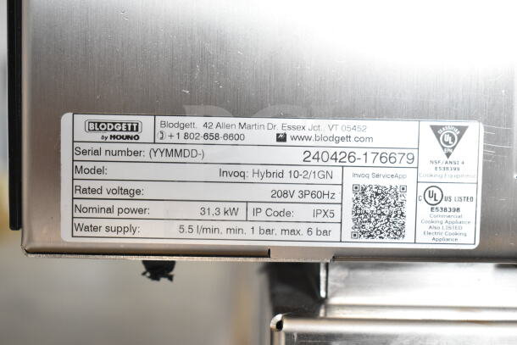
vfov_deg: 23.8
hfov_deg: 35.0
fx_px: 819
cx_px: 258
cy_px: 172
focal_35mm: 57
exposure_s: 1/100
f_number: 5
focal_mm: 38
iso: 1600
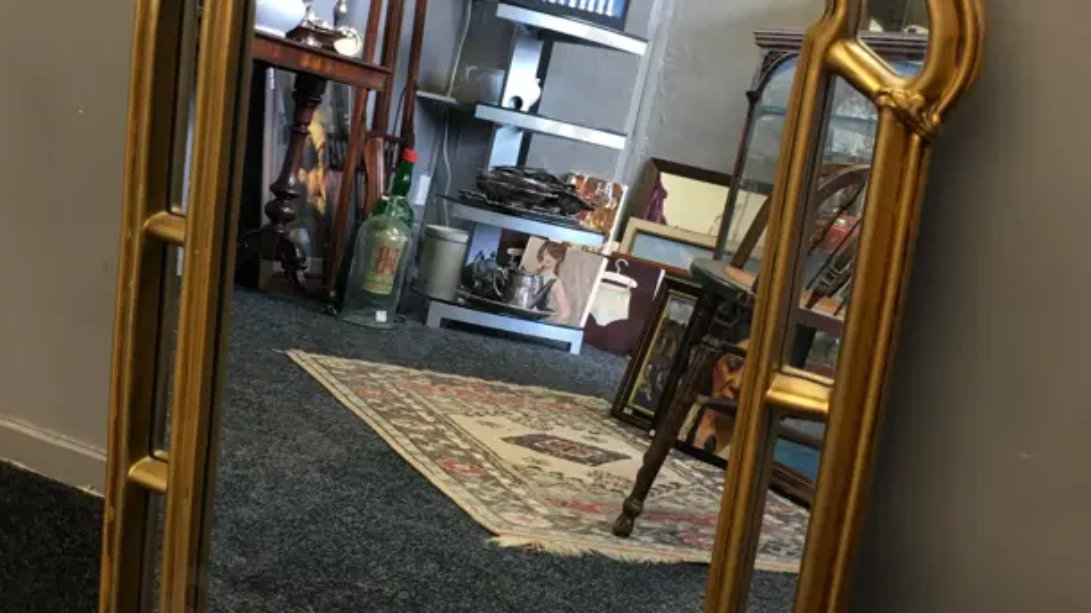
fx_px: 1533
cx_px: 501
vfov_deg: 22.5
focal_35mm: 53
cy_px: 198
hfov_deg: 39.1
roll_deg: -1.8
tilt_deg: -26.6
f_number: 2.2
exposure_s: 1/17
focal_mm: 4.15
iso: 50
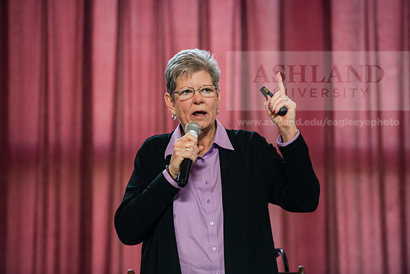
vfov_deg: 8.1
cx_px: 205
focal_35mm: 170
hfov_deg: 12.1
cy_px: 137
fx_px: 1936
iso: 1250
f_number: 3.2
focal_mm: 170
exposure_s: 1/200
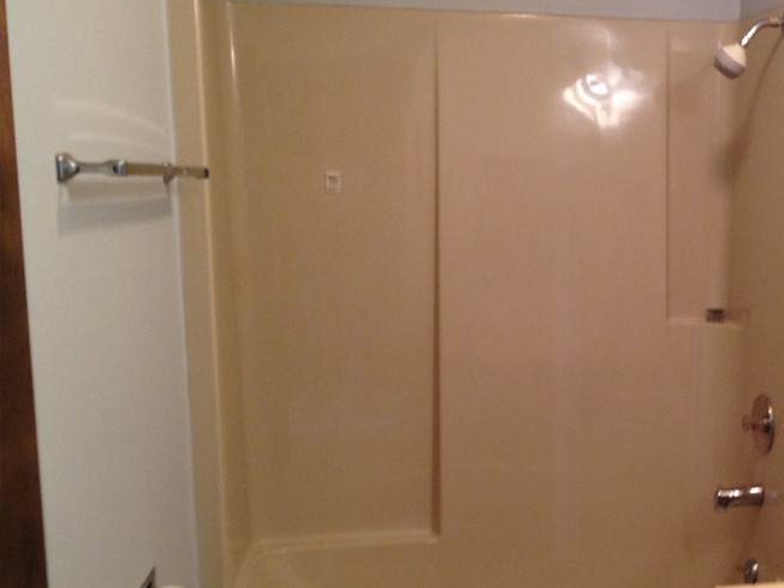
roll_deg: +0.4
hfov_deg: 34.0
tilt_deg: -11.8
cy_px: 367
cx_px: 614
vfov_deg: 26.5
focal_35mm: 55
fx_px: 1246
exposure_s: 1/20
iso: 125
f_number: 2.4
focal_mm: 4.28
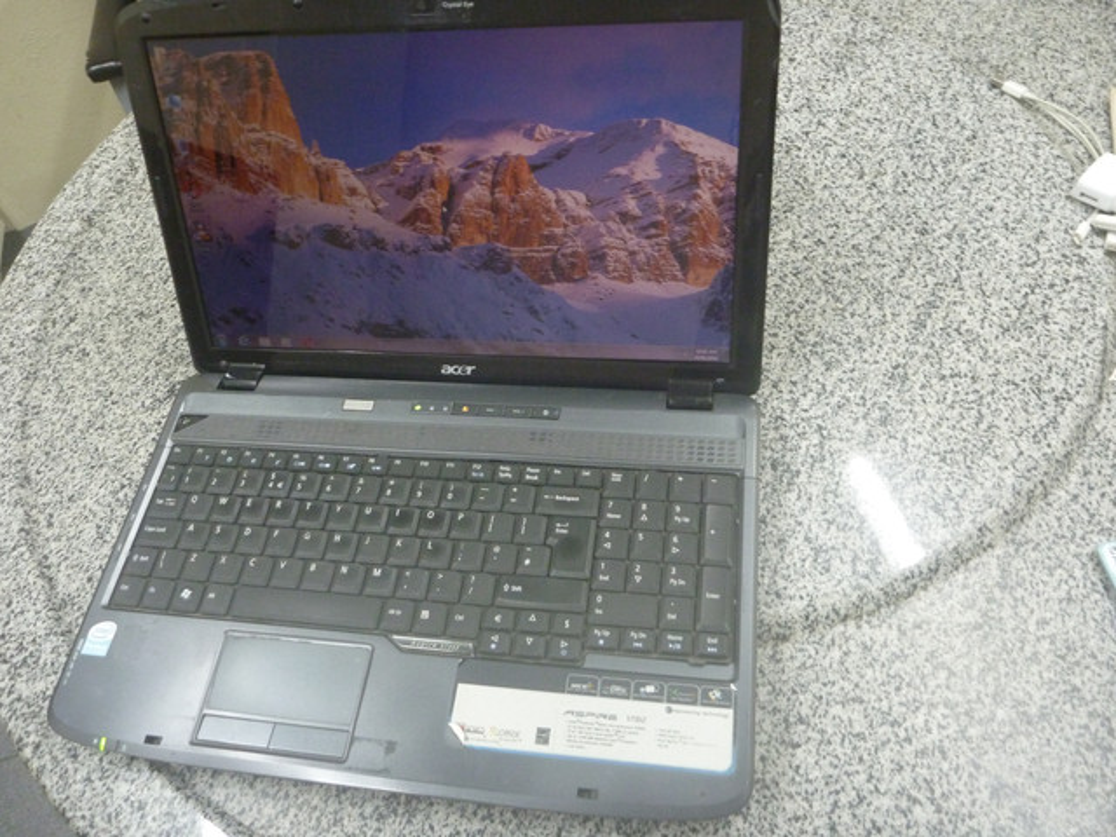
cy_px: 418
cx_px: 558
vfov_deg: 49.7
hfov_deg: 63.4
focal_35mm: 28
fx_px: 903
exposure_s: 1/15
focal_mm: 4.9
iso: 400
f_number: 3.3
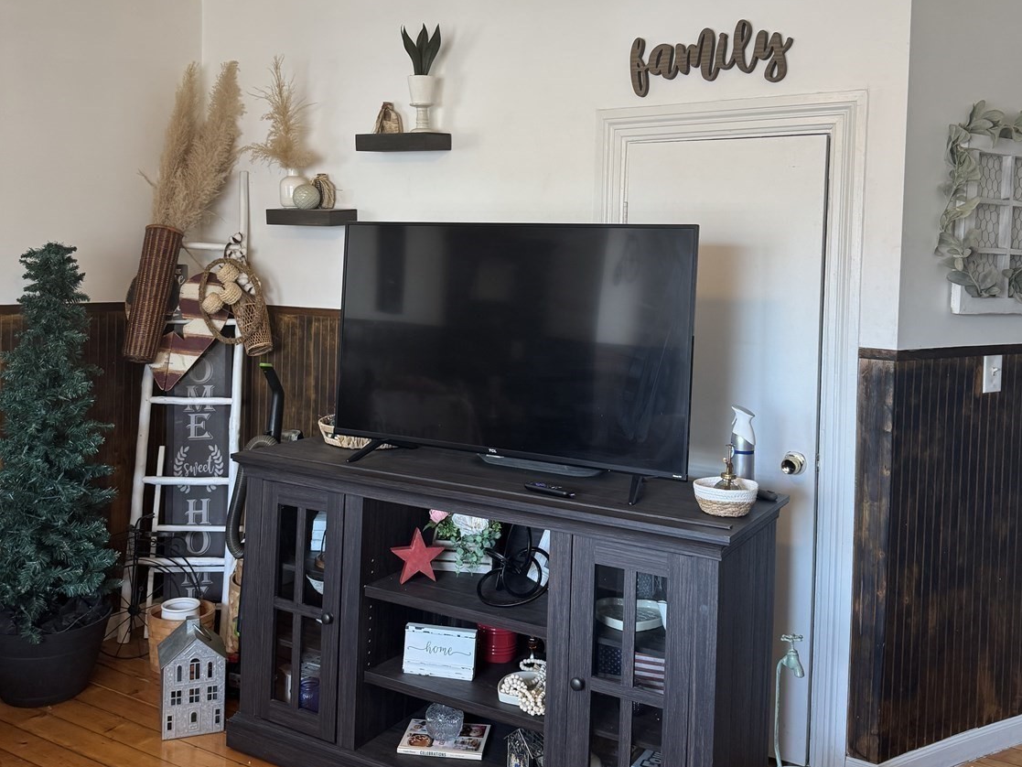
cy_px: 283
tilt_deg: -2.0
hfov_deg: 55.3
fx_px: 974
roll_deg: -2.1
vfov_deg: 42.6
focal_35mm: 33
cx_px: 526
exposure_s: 1/60
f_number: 1.78
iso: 160
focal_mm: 6.76
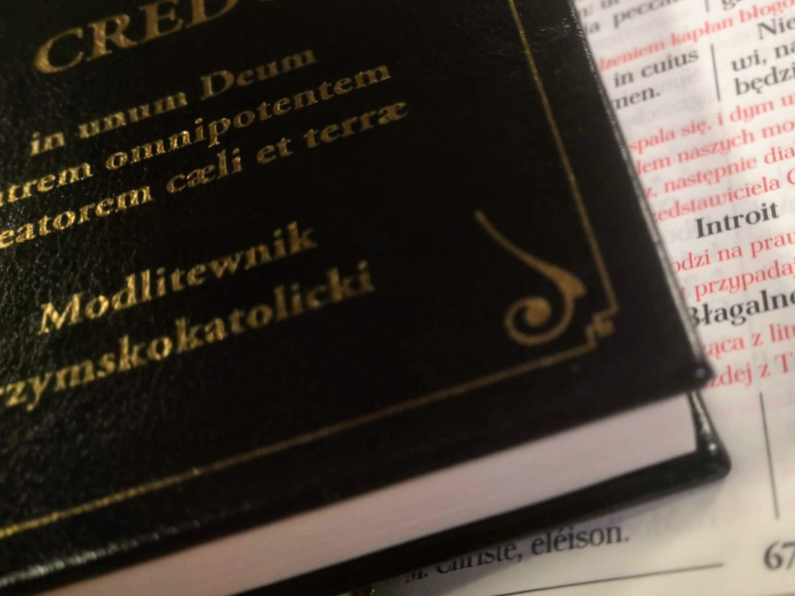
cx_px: 531
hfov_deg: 42.4
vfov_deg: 32.9
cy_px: 294
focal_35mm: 44
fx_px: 1010
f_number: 4
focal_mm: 3.95
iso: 100
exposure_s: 1/50
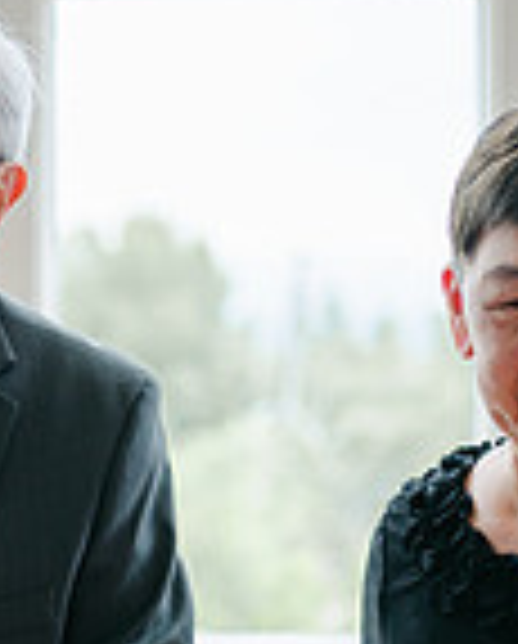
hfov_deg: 11.2
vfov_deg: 14.1
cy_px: 477
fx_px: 2598
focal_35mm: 136
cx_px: -54
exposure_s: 1/1000
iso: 100
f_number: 1.4
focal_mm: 35
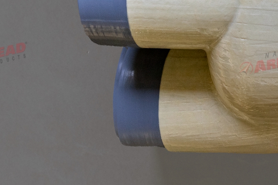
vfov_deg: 11.3
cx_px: 461
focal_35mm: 117
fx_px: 903
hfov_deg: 15.6
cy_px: -86
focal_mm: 29
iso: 250
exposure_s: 1/100
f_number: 5.6
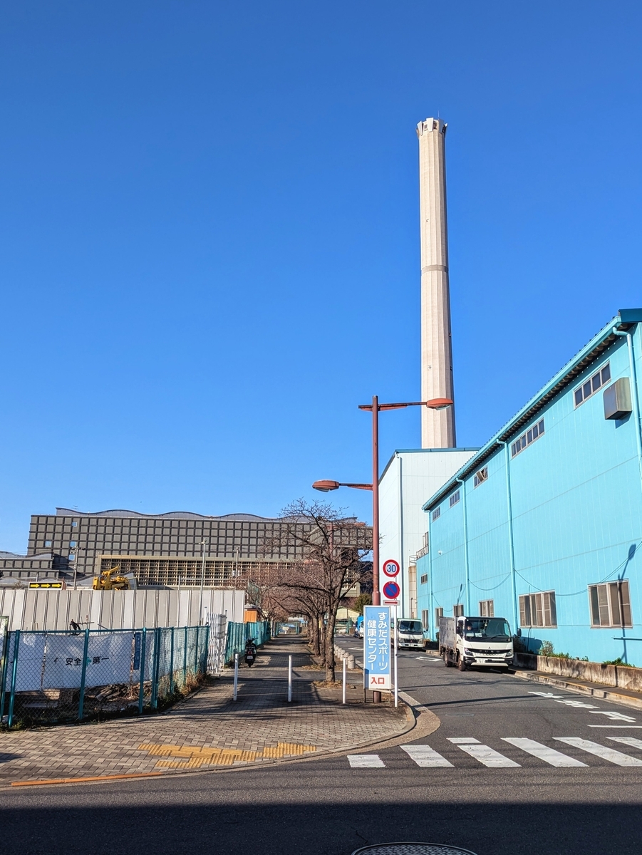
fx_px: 618
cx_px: 321
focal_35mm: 25
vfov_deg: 69.4
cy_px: 428
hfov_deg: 54.9
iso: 47
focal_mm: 5.43
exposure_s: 1/1776
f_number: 1.89
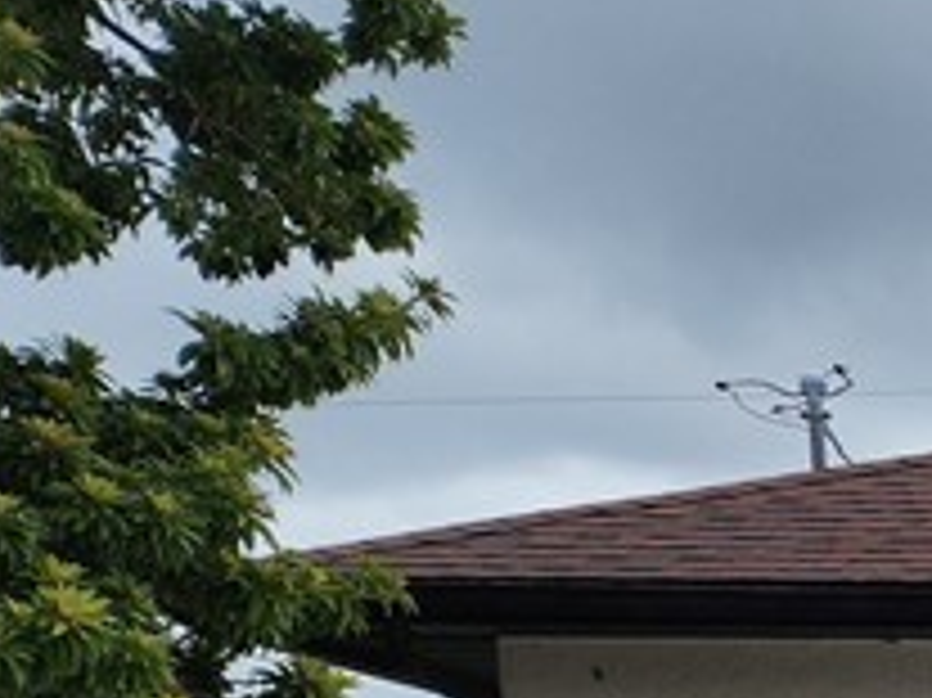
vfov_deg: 11.8
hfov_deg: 13.0
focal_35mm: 114
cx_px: 2247
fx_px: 3068
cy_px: 1310
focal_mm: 5.4
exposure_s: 1/2490
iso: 20
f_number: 1.8
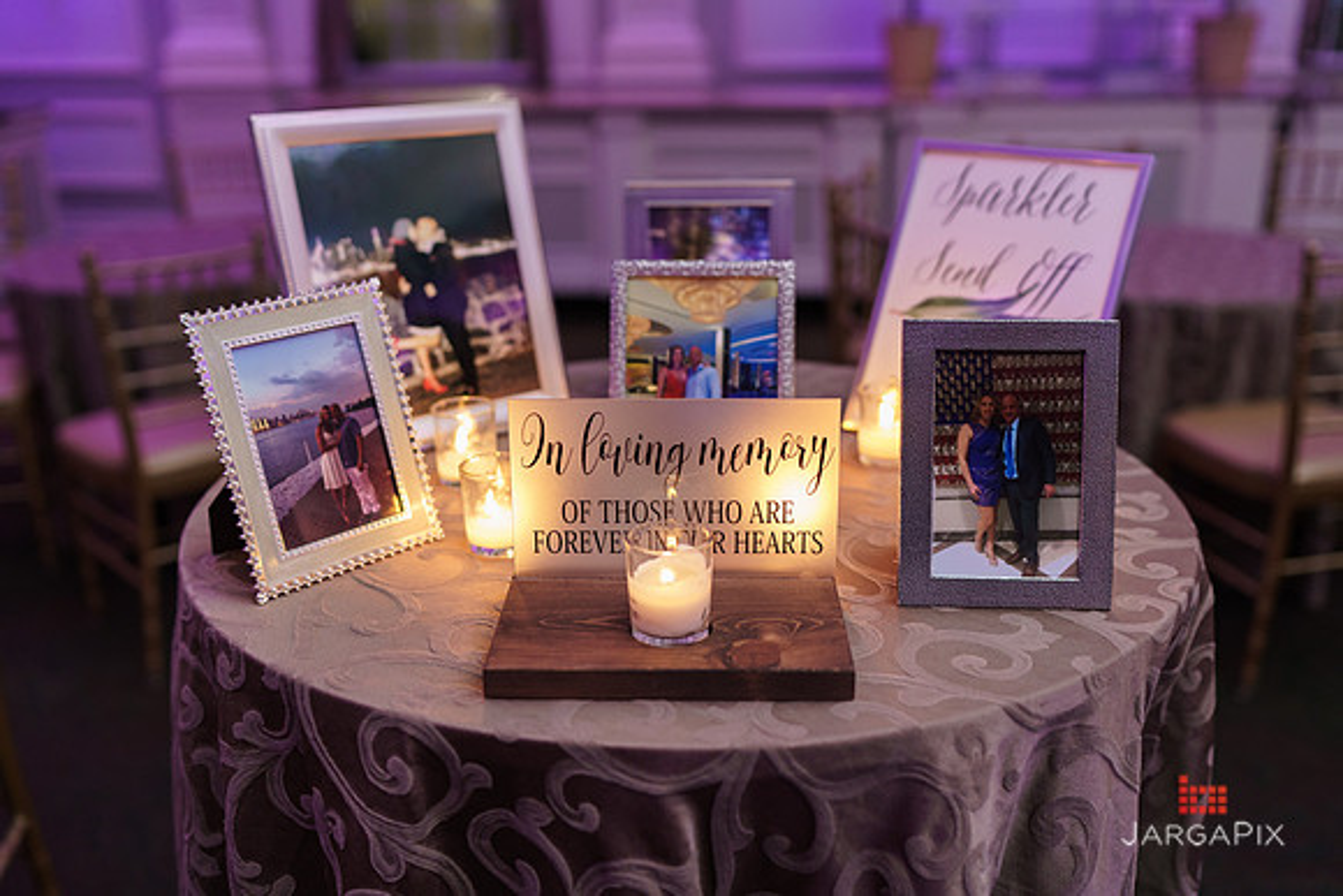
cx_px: 672
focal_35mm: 35
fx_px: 1306
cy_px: 448
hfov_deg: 54.4
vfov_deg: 37.9
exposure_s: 1/200
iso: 1600
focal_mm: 35
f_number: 2
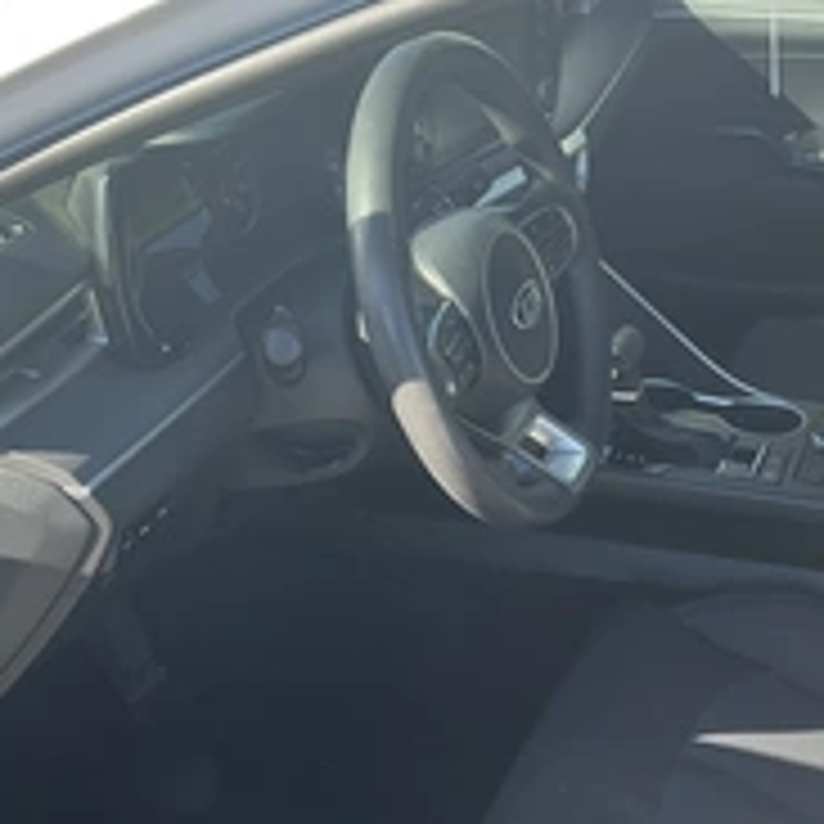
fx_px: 1454
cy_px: 531
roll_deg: -6.9
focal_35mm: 54
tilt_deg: -32.7
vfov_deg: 31.4
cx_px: 554
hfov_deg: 31.4
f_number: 1.8
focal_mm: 3
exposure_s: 1/238
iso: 20
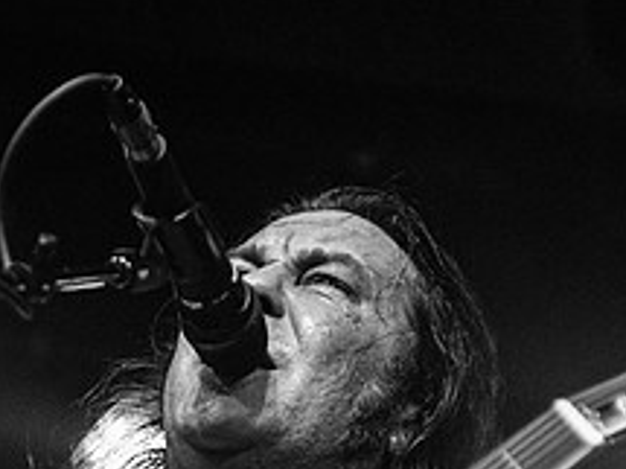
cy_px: 494
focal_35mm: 182
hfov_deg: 10.8
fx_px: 3289
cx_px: 38
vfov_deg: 8.1
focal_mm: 70
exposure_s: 1/250
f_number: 3.2
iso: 3200
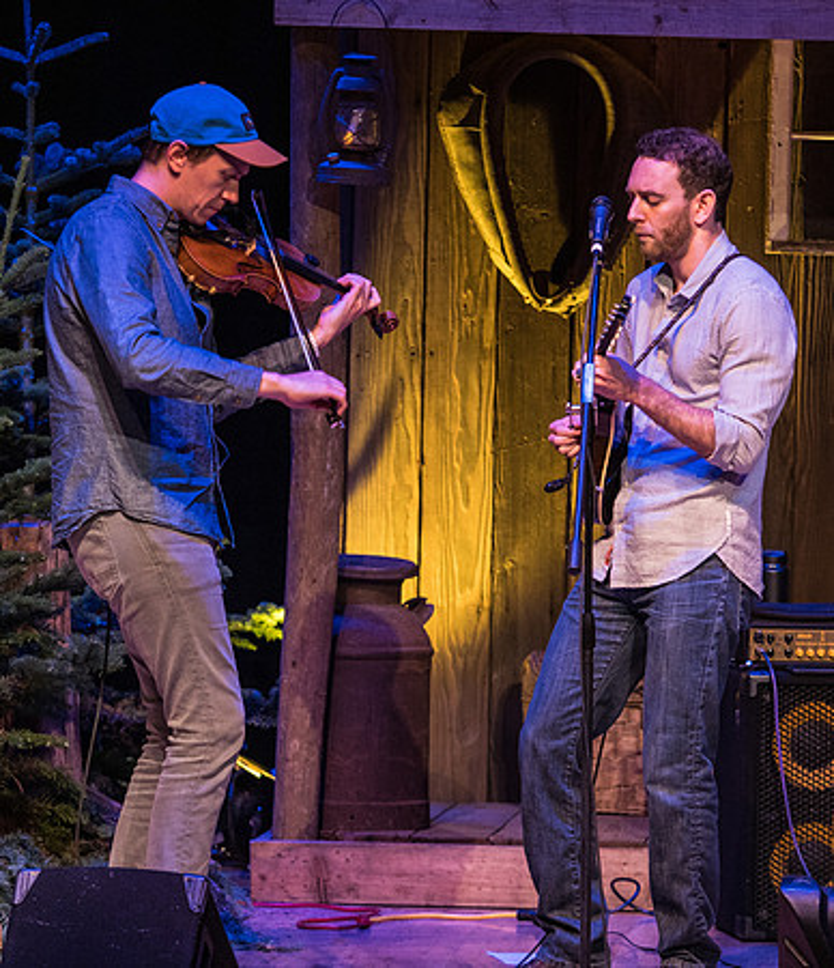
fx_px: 9315
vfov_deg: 5.9
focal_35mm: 316
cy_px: 484
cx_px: 413
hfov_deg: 5.1
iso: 800
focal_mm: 125
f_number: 2.8
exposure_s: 1/160
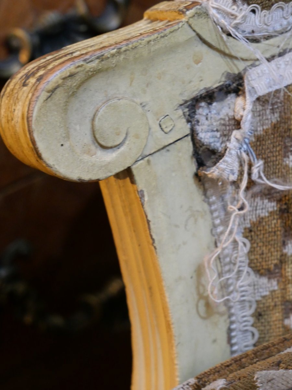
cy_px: 195
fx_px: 990
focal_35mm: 88
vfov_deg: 22.3
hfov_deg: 16.8
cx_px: 146
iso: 3200
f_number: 5.6
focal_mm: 44
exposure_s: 1/60
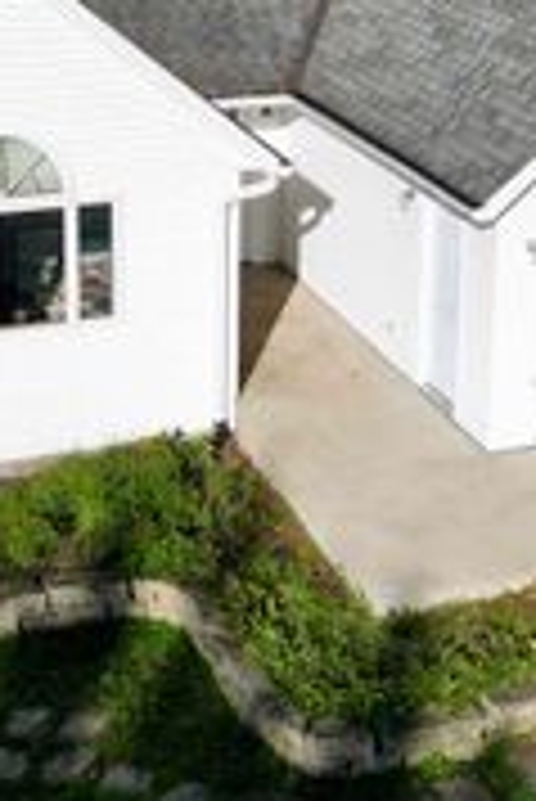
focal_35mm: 70
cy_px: 146
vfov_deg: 28.1
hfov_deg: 19.5
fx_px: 1560
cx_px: 320
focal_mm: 6.72
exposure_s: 1/5000
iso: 100
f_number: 1.7
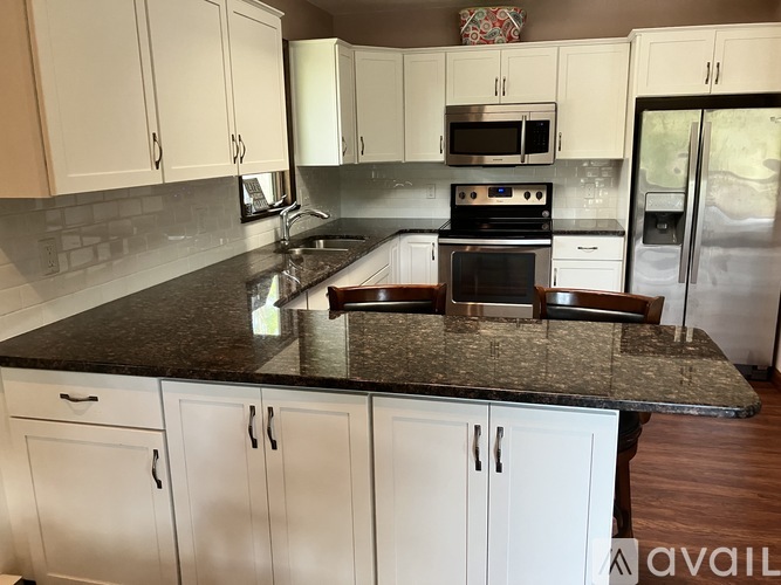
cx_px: 390
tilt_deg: -14.1
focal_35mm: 28
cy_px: 292
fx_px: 632
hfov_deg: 63.5
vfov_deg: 49.7
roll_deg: +2.4
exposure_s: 1/60
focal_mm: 3.99
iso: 250
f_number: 1.8
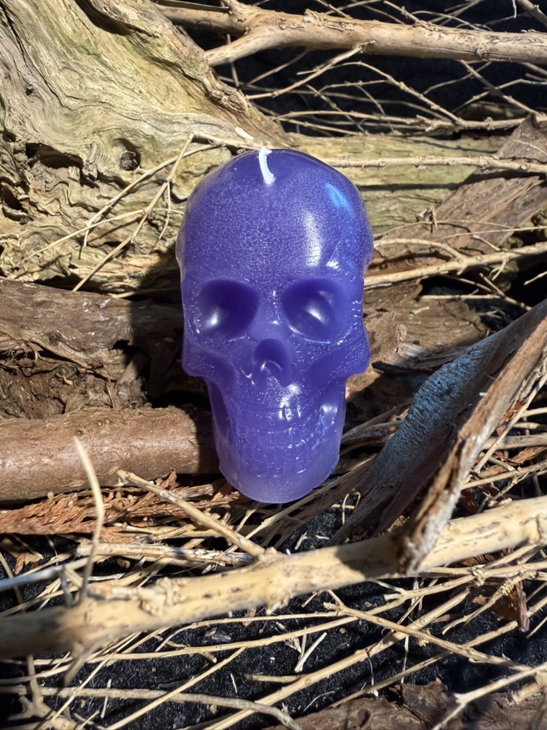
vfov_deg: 71.6
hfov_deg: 56.8
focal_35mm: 24
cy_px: 365
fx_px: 506
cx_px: 274
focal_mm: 2.22
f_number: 2.2
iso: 320
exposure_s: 1/77
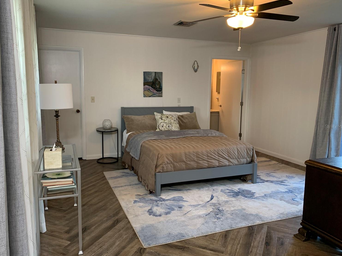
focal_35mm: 28
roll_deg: -0.6
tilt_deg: -8.2
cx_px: 162
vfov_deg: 49.7
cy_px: 126
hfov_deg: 63.4
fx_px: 277
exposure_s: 1/60
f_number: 1.8
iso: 160
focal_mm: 4.25
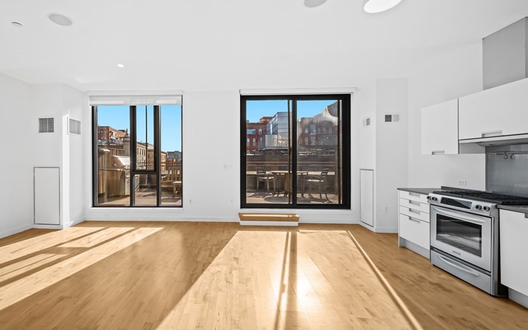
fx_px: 216
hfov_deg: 100.3
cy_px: 162
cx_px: 214
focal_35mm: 15
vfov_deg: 74.8
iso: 800
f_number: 11
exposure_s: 1/125
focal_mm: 12
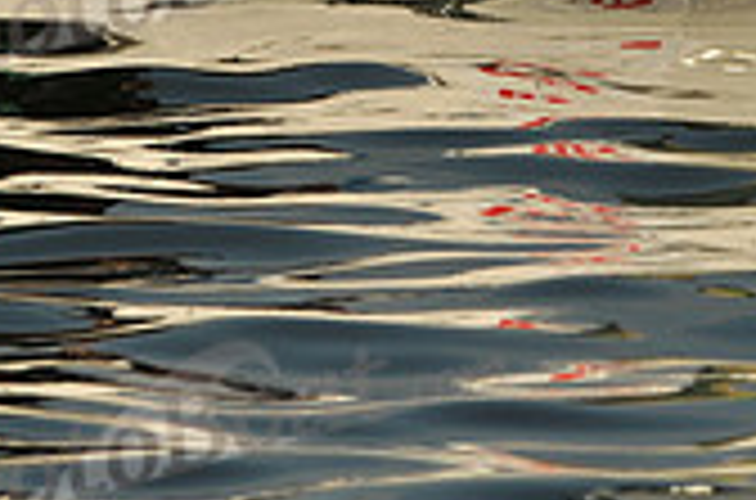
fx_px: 29296
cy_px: -318
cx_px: 738
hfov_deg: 1.5
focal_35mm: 1399
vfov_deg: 1.0
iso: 200
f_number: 9
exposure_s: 1/800
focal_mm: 270
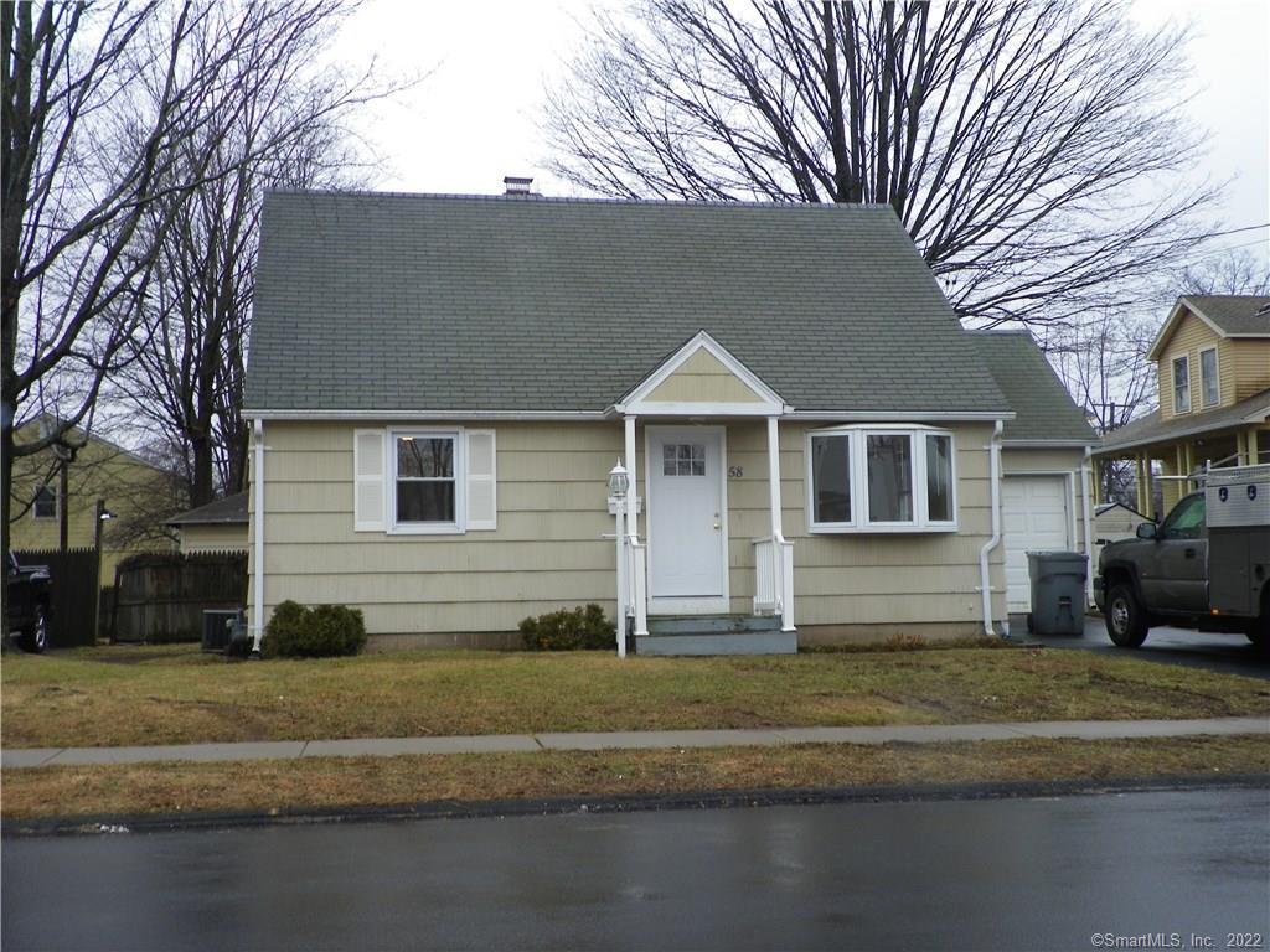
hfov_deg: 43.9
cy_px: 476
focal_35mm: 43
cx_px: 635
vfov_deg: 33.6
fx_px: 1578
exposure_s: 1/60
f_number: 3.2
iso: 64
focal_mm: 7.6
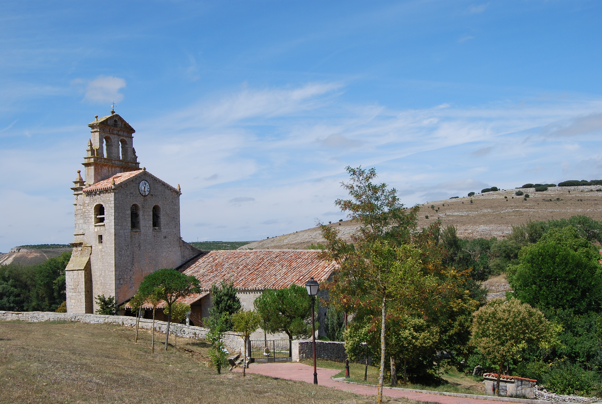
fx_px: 603
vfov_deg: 37.0
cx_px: 301
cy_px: 202
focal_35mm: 36
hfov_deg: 53.0
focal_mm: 24
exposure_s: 1/250
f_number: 10
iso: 140
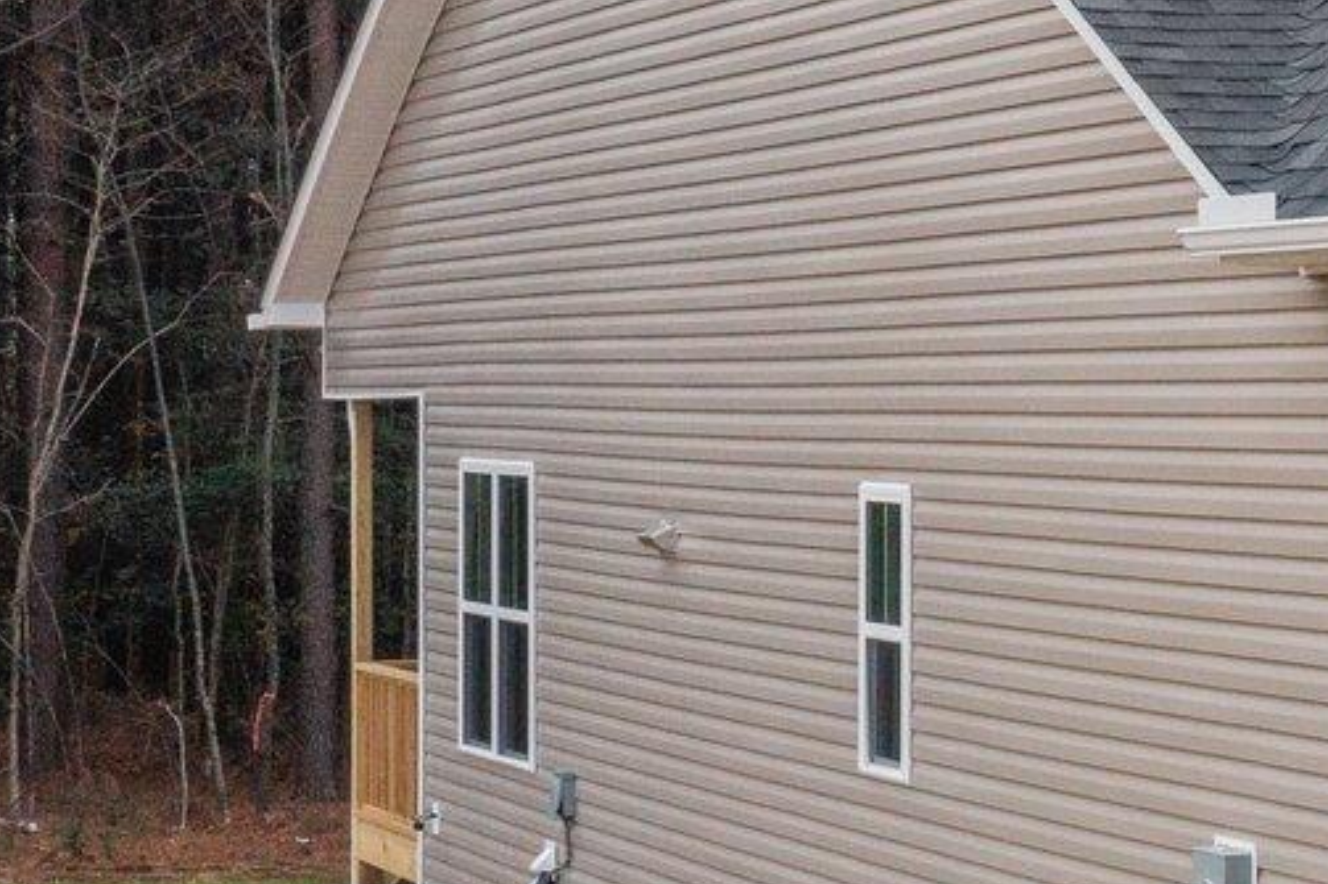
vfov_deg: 12.0
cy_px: 314
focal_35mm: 114
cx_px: 2331
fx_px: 4204
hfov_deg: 15.6
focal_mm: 10.26
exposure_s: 1/640
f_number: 6.3
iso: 100
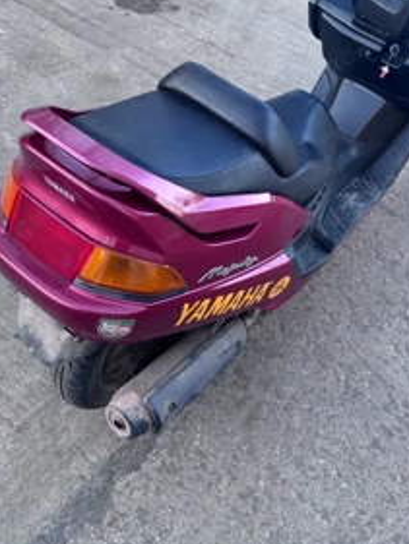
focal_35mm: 37
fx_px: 582
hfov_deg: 38.4
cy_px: 217
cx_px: 258
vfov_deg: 49.8
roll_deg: -14.5
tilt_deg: -41.5
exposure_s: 1/121
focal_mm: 5.96
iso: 80
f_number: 1.6
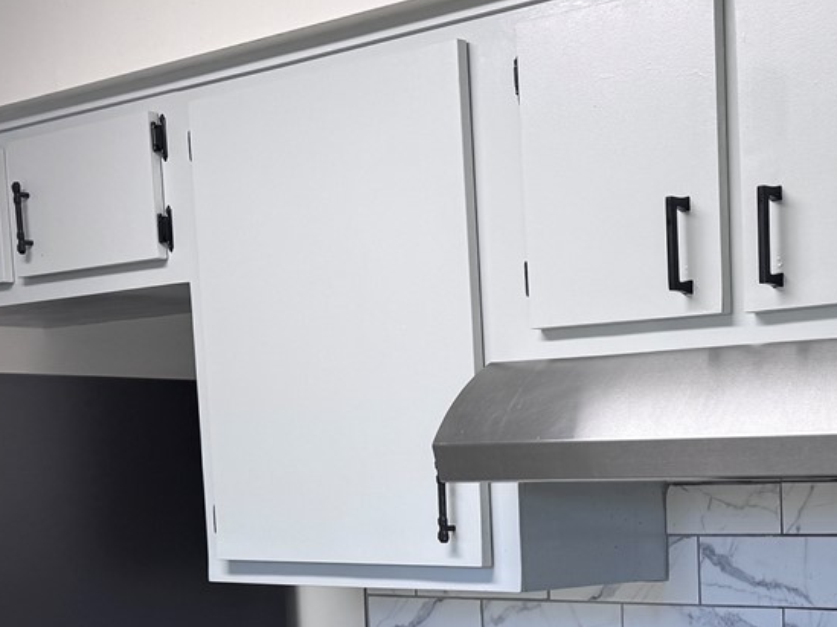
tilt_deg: -7.6
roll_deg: +0.9
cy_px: 679
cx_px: 761
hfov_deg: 26.8
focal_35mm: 70
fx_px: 1691
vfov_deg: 20.1
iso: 80
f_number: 1.78
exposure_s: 1/120
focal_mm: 6.76
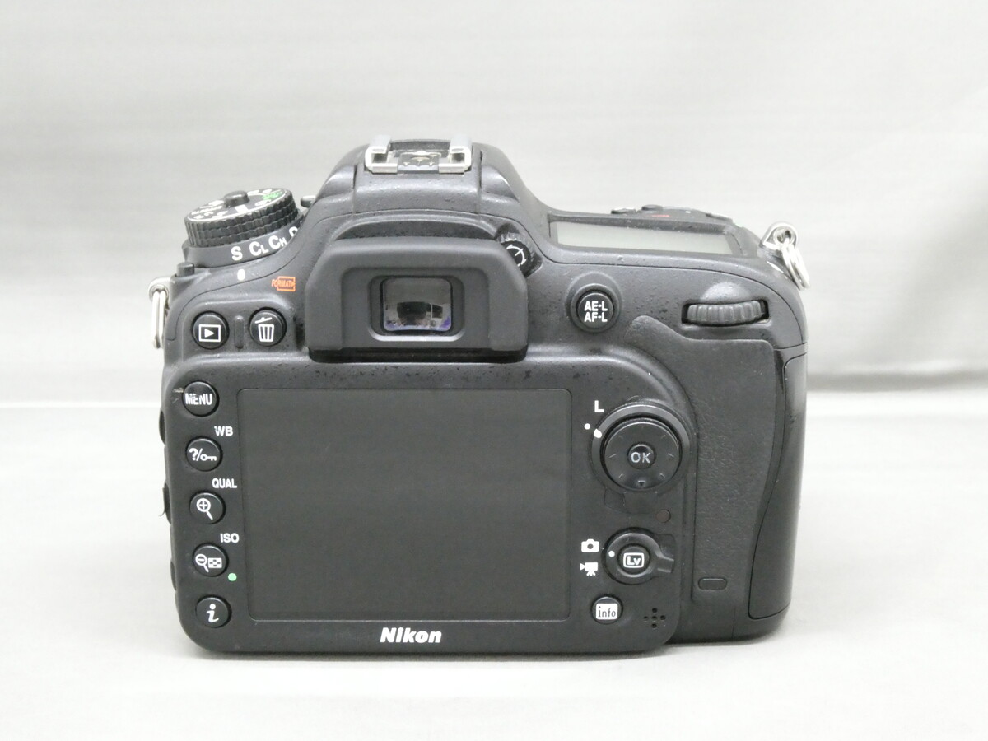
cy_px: 370
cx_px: 494
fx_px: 1541
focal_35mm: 54
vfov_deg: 27.0
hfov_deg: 35.5
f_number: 5.6
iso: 1600
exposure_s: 1/15
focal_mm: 9.6
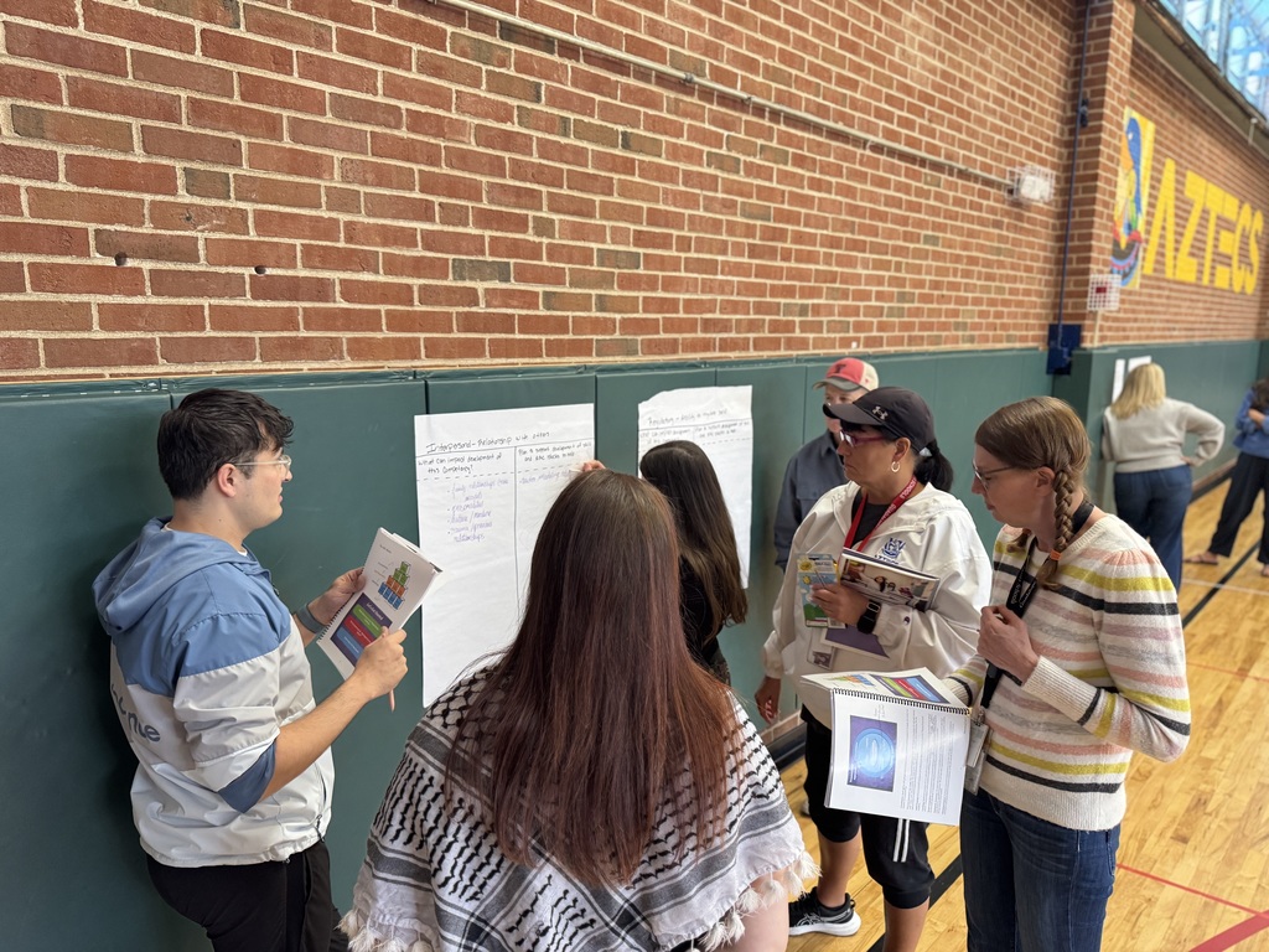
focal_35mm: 24
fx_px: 880
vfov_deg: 56.8
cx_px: 634
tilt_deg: -10.2
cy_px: 476
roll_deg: -0.2
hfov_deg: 71.6
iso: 320
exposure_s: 1/60
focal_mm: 6.76
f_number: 1.78
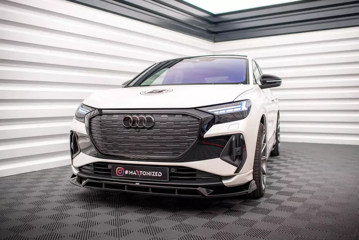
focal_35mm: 36
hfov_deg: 53.6
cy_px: 120
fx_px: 355
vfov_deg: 37.2
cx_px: 181
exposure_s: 1/125
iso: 1000
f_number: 2.5
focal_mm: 35
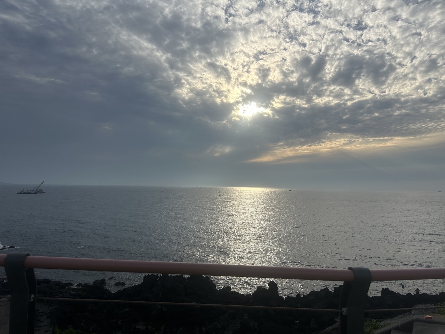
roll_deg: -0.4
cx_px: 222
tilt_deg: +2.4
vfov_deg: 53.1
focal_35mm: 26
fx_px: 334
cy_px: 167
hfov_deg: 67.3
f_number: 1.5
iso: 50
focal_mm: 5.7
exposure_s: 1/6993
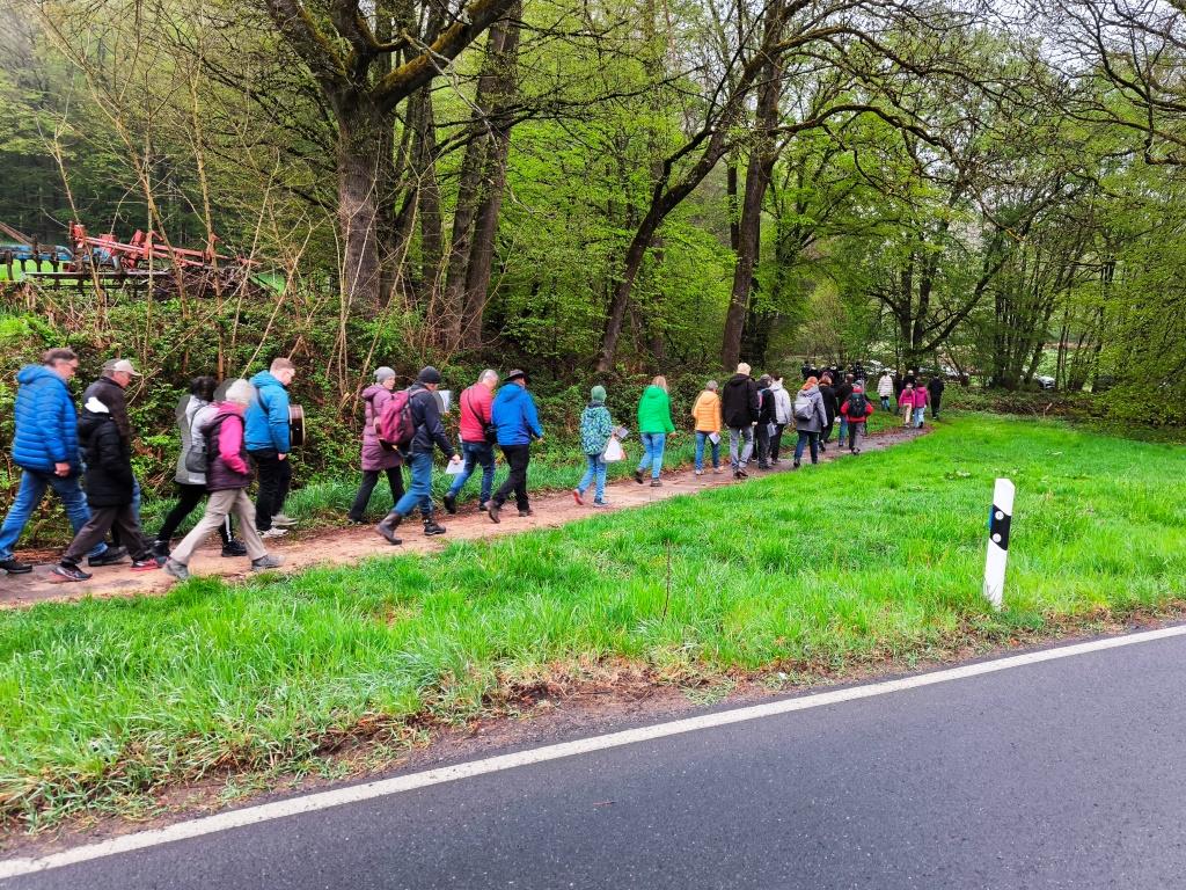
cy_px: 445
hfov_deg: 71.6
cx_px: 593
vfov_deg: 56.8
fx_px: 822
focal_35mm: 24
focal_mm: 6.92
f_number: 1.9
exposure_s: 1/50
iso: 100
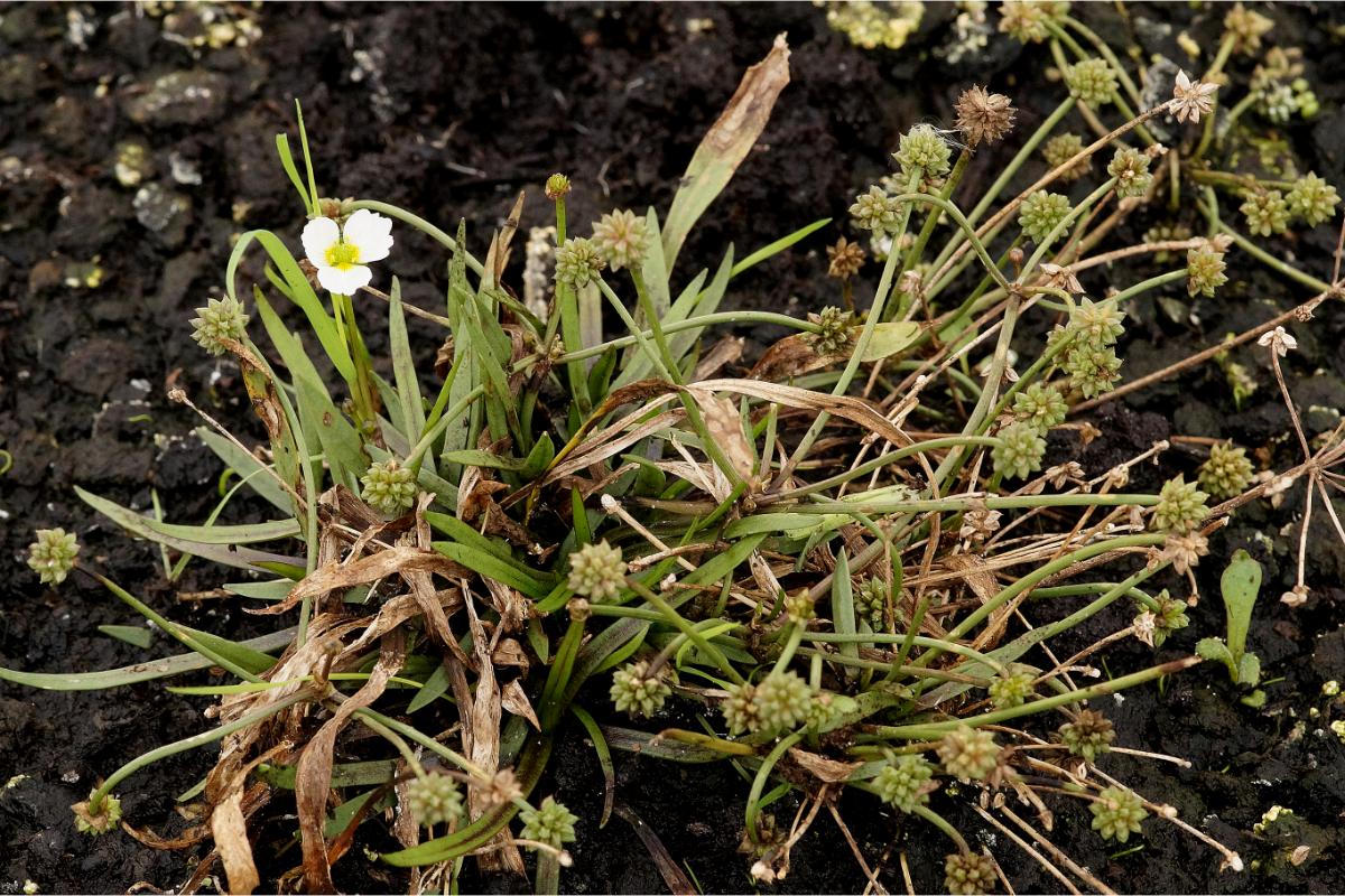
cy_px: 448
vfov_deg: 9.1
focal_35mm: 150
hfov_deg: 13.7
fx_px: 5604
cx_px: 672
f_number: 13
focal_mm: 100
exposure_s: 1/160
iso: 1250
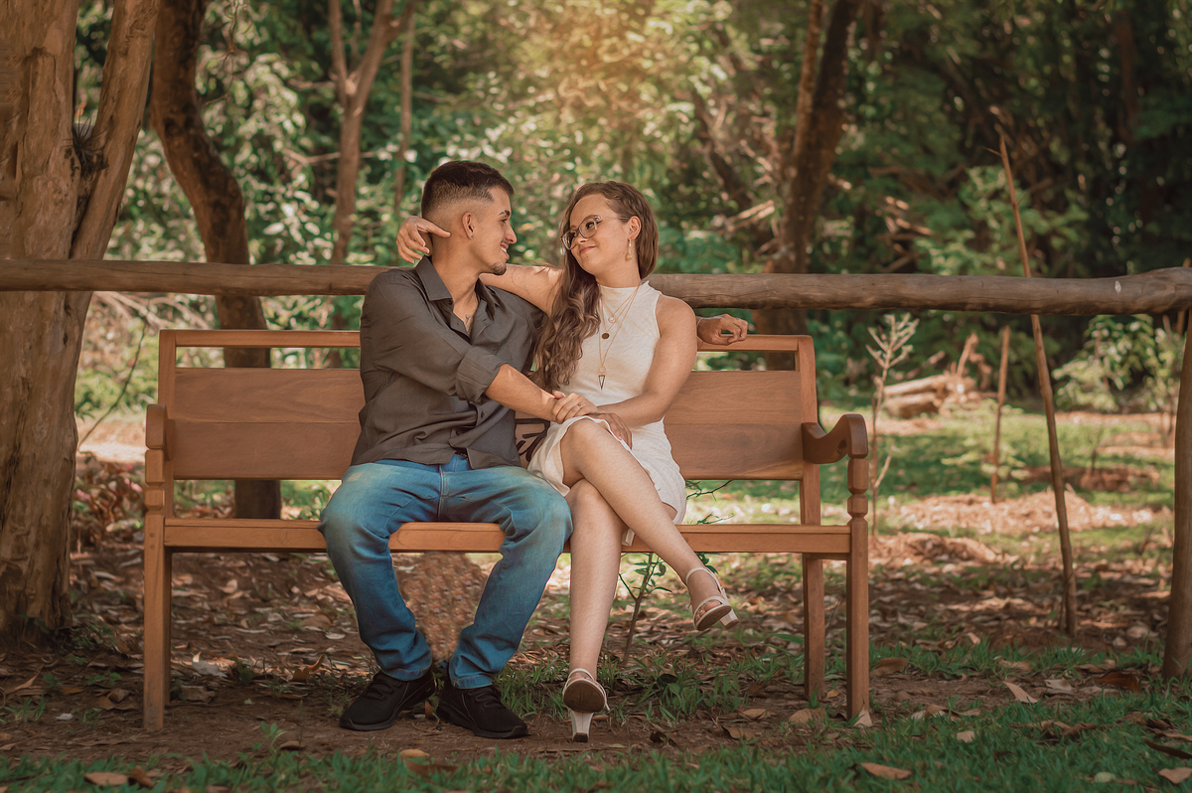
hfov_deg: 27.0
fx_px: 2481
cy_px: 396
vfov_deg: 18.2
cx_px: 596
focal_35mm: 75
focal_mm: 50
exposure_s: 1/500
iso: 100
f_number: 2.8
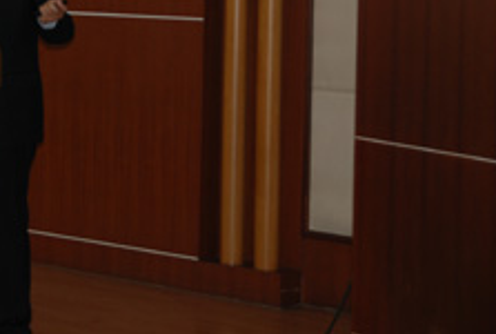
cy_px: -37
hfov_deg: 16.4
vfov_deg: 11.2
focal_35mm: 121
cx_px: -53
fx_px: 1672
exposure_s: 1/60
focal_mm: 36
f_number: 2.8
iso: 200
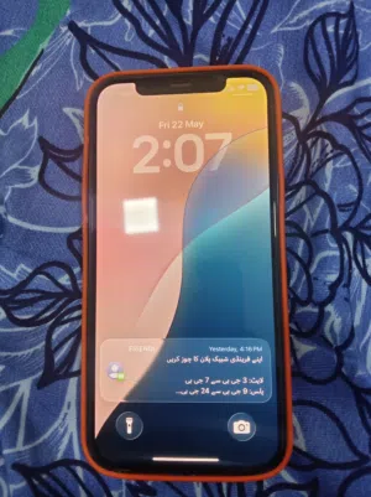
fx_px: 386
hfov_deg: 51.3
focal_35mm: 27
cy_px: 248
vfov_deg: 65.4
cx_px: 186
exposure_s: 1/25
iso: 596
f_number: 1.8
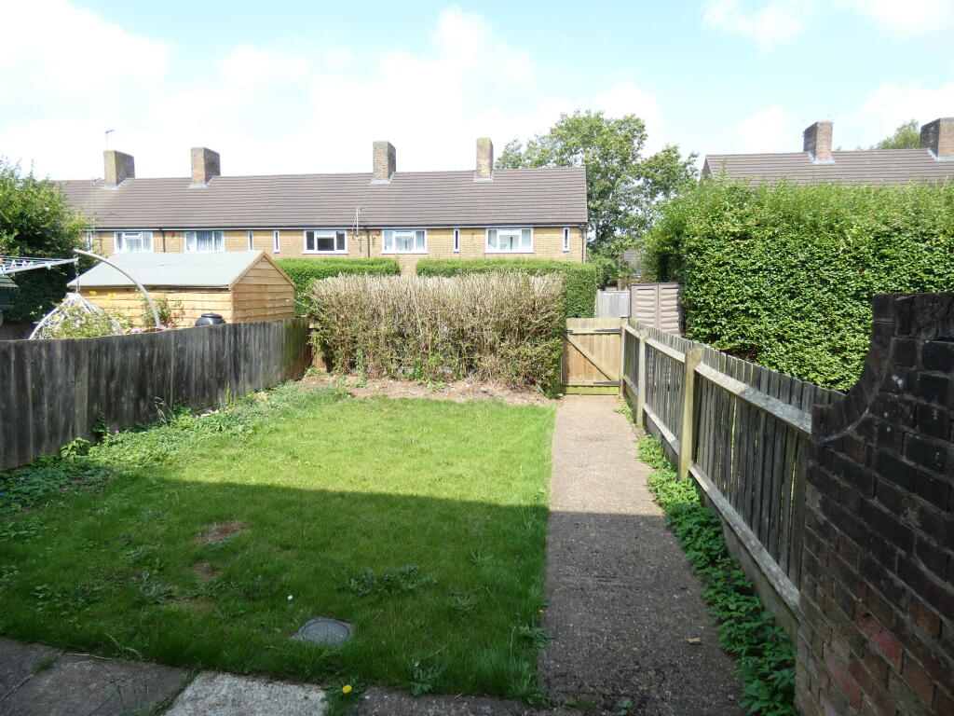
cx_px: 477
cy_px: 358
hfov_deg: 81.7
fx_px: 551
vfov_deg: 66.0
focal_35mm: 20
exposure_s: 1/640
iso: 80
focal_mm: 3.6
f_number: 2.8
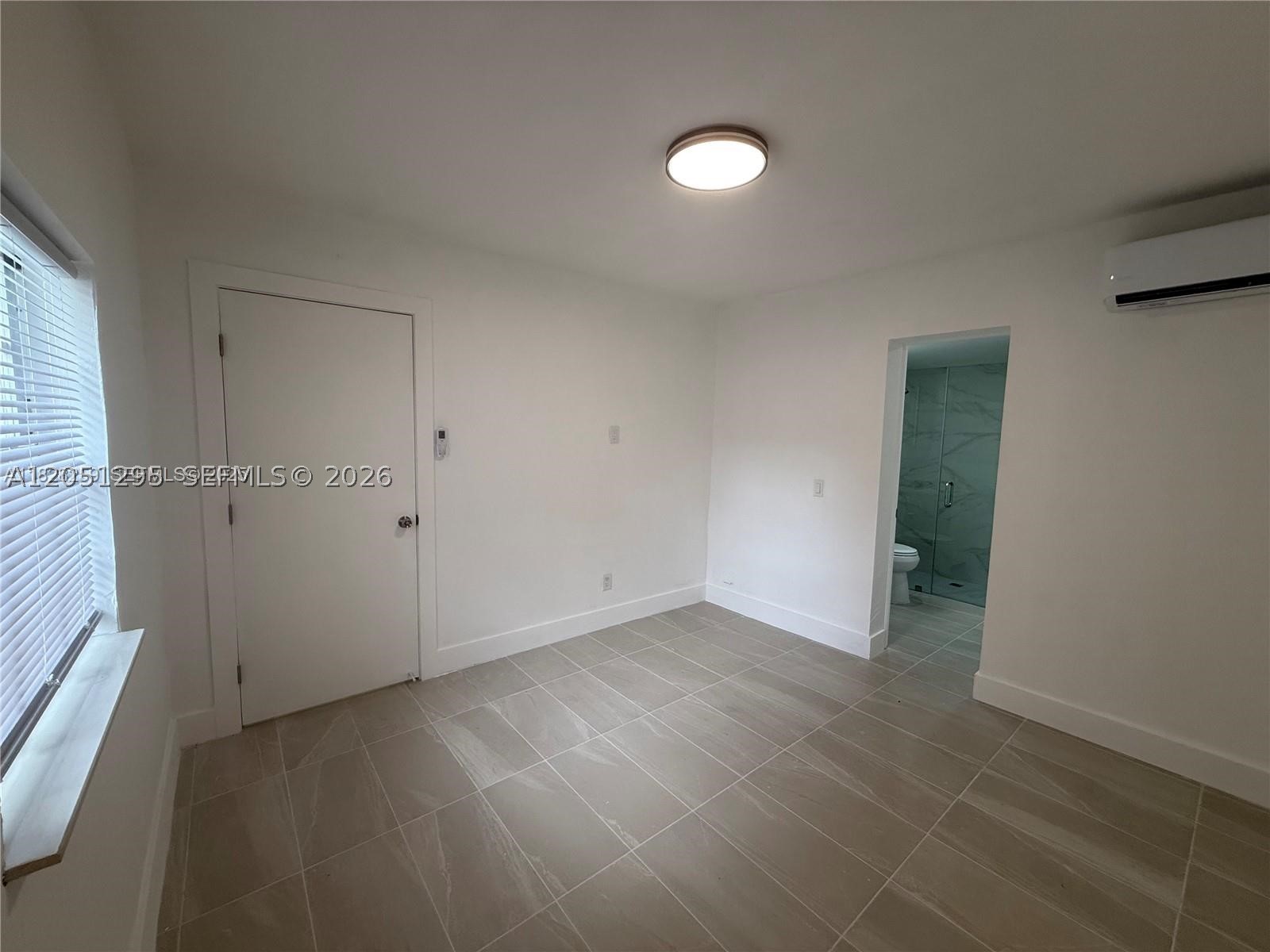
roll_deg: -1.1
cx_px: 635
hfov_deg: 102.1
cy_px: 476
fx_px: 514
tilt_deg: -5.3
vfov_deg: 85.7
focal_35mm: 14
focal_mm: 2.22
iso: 100
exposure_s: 1/120
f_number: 2.2
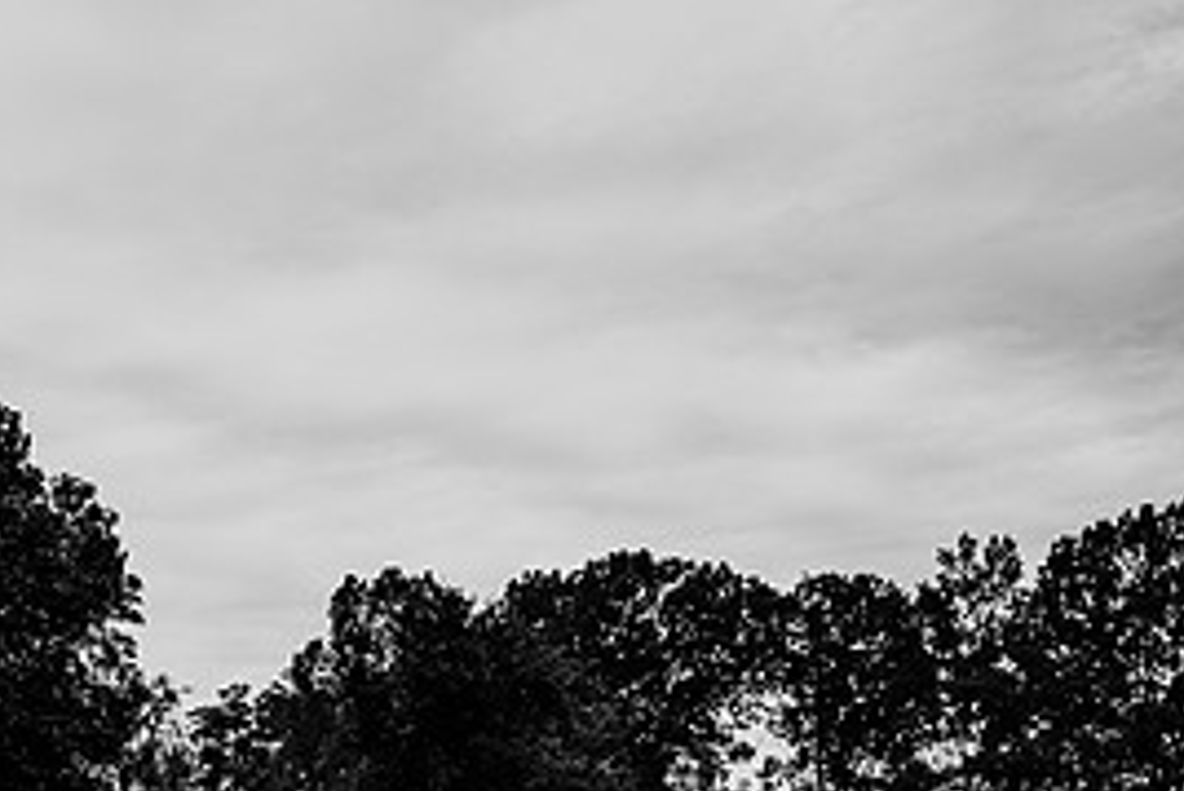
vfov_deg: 24.9
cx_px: 93
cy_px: 780
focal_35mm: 52
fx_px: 1711
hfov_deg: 35.6
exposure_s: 1/800
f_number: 2.8
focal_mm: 24
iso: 200
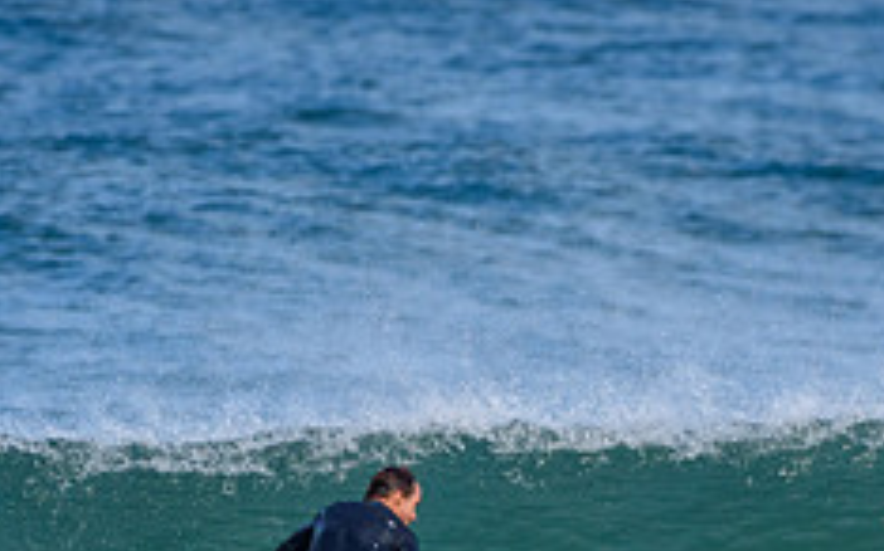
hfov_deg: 1.1
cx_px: 487
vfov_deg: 0.7
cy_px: 719
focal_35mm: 1897
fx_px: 45680
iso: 450
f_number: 5.6
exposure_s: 1/2000
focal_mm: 500
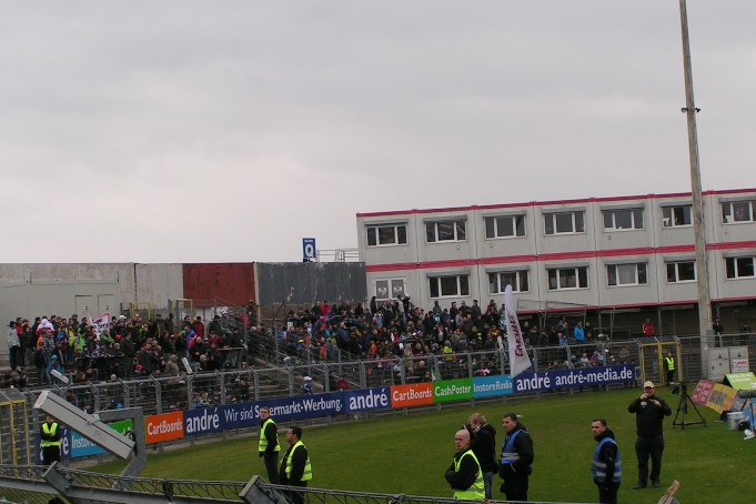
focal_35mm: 88
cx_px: 400
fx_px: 1848
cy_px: 222
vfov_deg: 15.5
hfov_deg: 23.1
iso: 50
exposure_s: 1/160
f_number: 5
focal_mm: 11
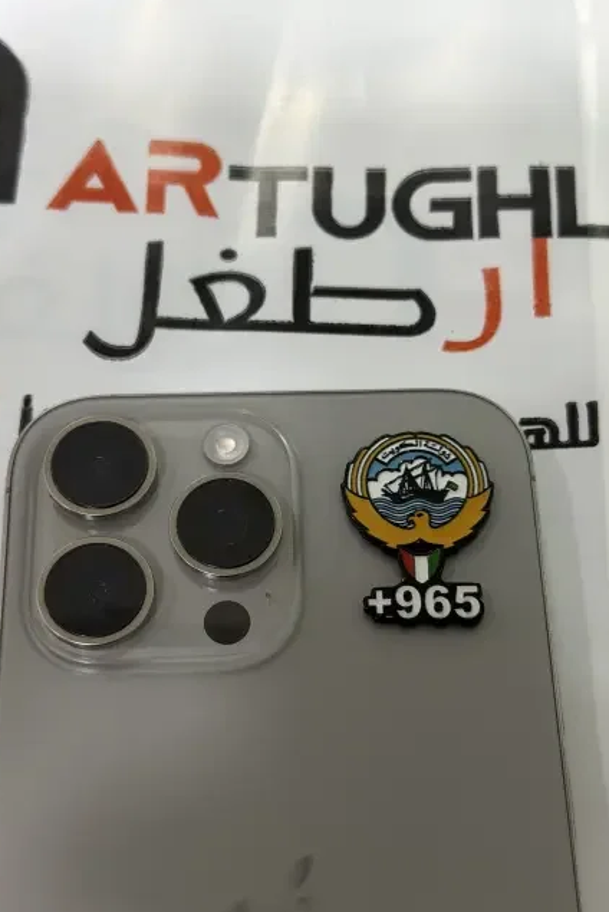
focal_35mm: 55
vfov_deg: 36.2
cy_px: 477
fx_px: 1394
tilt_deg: -63.8
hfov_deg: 24.6
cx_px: 310
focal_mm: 6.76
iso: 100
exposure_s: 1/50
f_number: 1.78
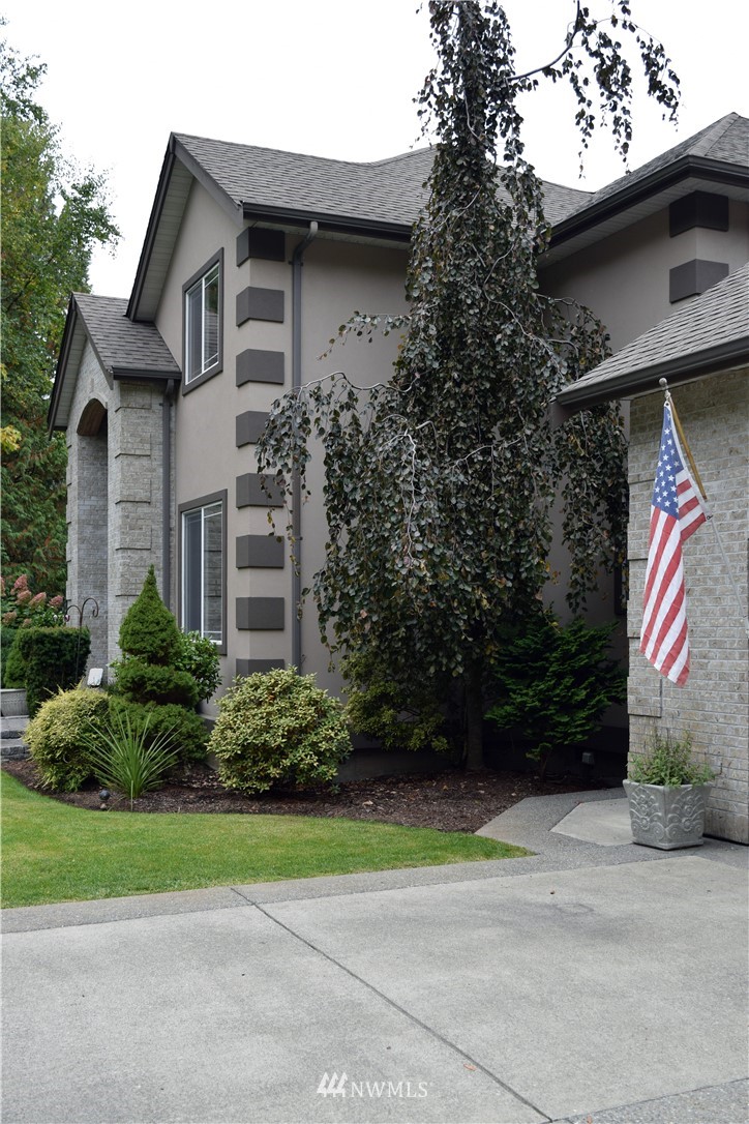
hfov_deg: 36.9
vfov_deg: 53.1
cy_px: 562
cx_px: 374
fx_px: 1123
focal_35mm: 36
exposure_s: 1/125
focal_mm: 24
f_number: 6.3
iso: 400
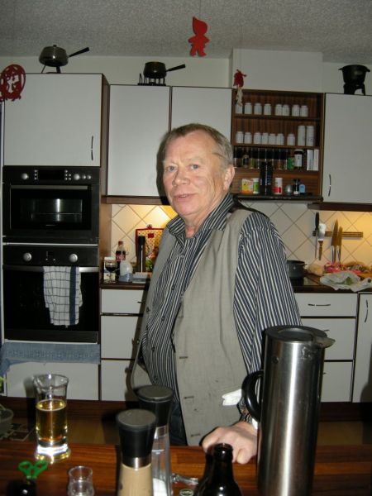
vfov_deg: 52.6
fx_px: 502
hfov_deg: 40.7
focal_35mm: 35
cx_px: 186
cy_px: 248
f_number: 2.7
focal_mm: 7.5
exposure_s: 1/60
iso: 64
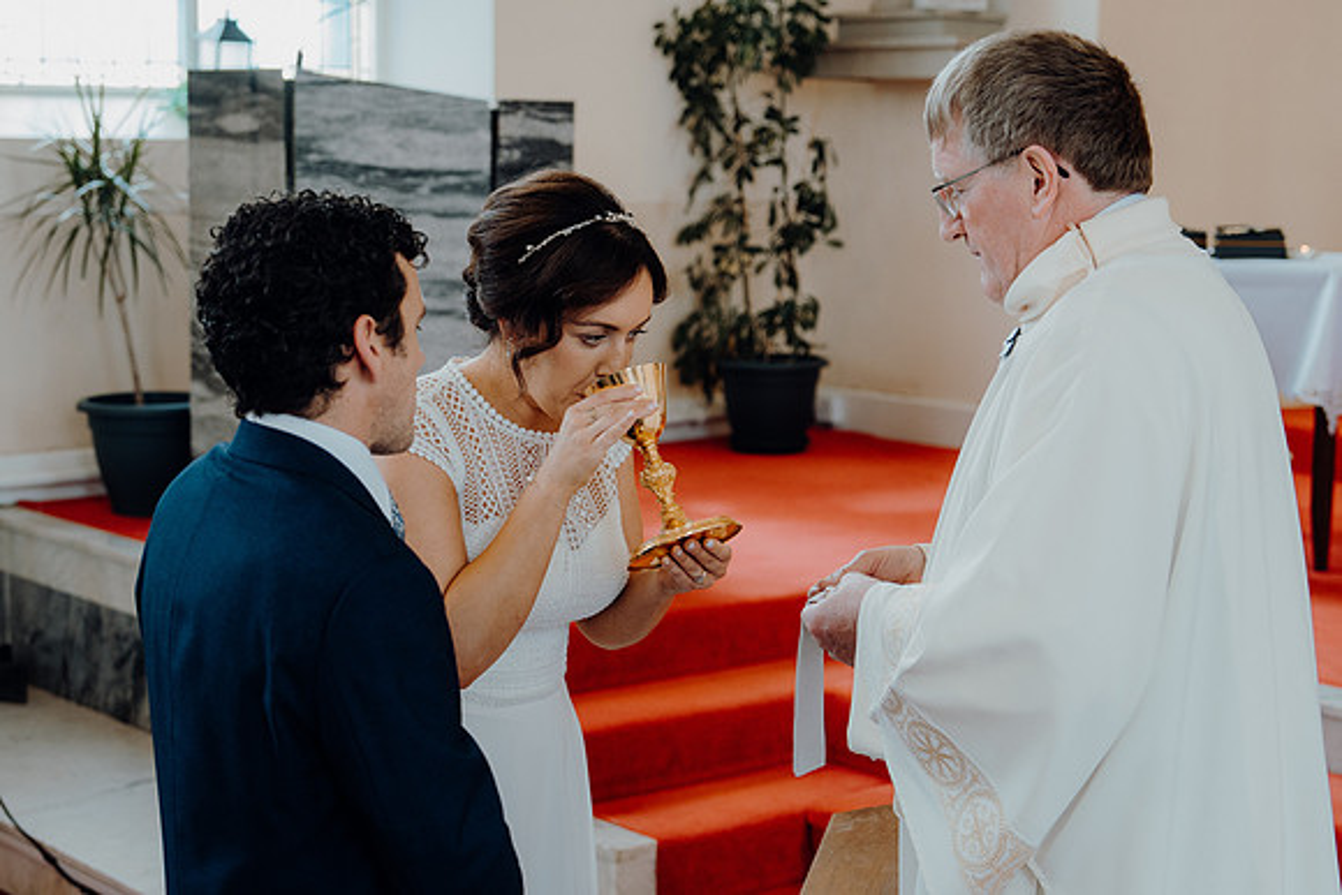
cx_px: 671
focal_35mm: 64
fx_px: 2386
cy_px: 448
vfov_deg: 21.3
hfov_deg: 31.4
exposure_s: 1/200
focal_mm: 43
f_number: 2.8
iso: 640
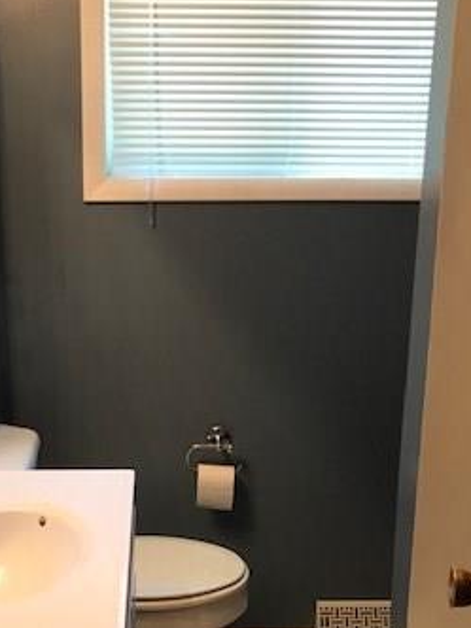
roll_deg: -0.7
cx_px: 174
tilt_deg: -19.2
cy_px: 471
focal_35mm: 54
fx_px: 980
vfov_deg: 34.8
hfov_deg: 26.9
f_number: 1.8
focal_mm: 3.99
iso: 40
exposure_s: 1/20
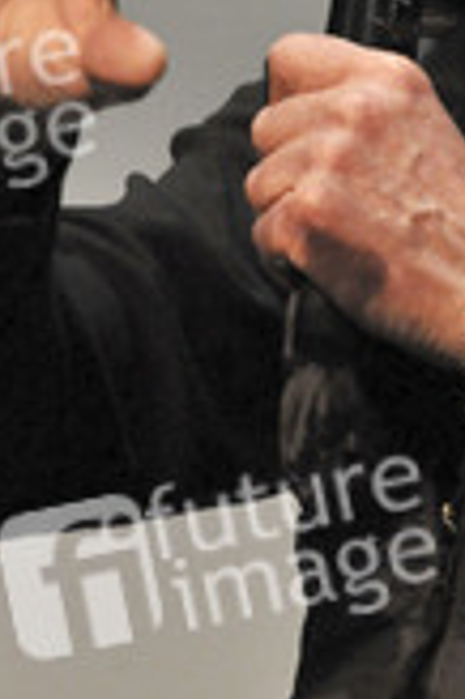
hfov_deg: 2.2
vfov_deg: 3.3
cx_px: 343
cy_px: -81
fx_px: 12095
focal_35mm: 623
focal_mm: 170
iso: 3200
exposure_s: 1/125
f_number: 5.6
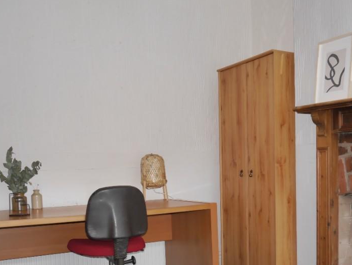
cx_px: 229
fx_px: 478
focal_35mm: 47
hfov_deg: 40.0
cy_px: 191
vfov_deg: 30.5
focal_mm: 16
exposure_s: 1/60
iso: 320
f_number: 3.6
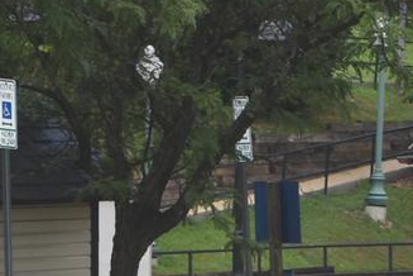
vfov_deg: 2.8
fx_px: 5609
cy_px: -41
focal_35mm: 489
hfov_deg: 4.1
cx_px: 1104
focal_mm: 52
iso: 100
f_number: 8
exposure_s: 1/200
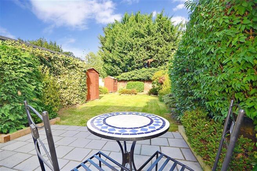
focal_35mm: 15
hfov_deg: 100.4
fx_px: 107
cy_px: 86
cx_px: 128
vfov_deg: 77.3
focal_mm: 10
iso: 200
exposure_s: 1/100
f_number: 9
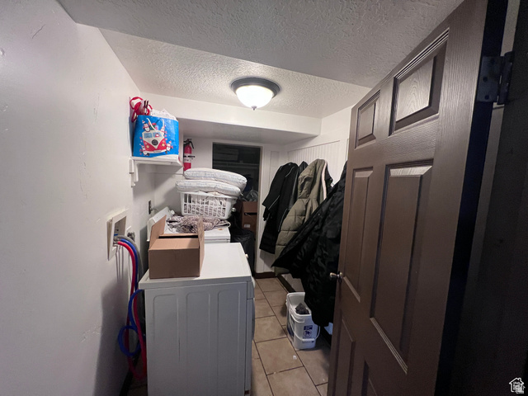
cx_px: 264
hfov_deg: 106.2
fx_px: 198
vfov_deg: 89.9
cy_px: 198
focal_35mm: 13
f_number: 1.8
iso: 320
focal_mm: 1.57
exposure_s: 1/60
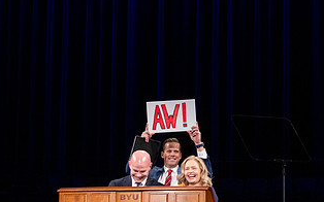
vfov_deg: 7.4
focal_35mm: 178
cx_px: 194
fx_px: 1571
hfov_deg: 11.8
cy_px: 84
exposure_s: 1/250
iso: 3200
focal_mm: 70
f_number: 2.8
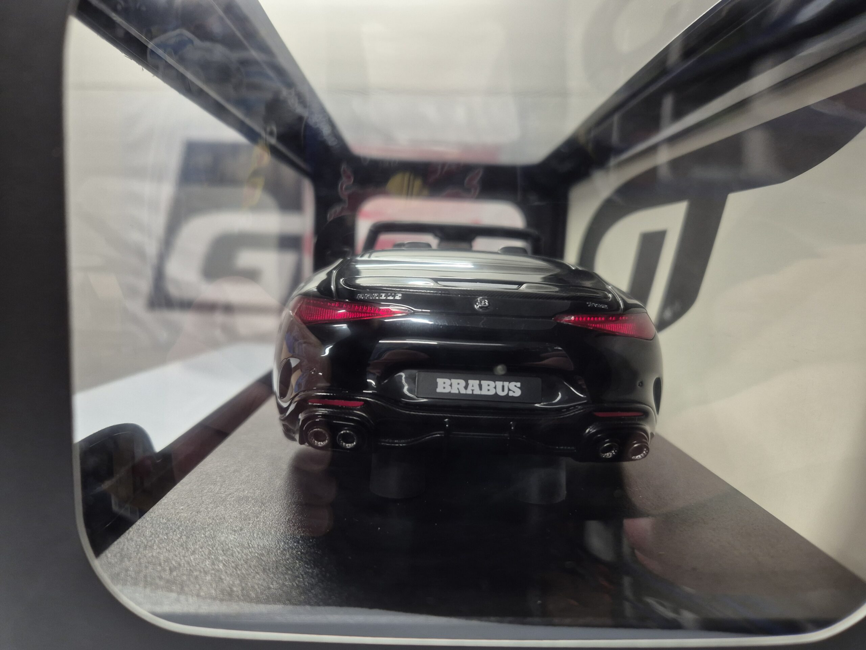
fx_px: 575
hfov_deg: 73.9
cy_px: 325
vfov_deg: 58.9
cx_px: 433
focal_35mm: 23
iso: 200
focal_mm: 5.4
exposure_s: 1/100
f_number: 1.8
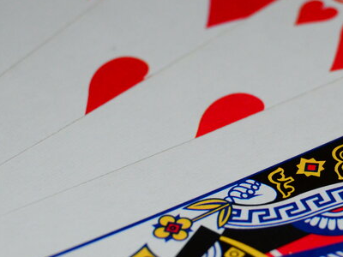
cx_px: 258
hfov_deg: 10.7
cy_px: 114
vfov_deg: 8.1
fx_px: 1823
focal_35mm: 184
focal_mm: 50
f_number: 5.6
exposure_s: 1/250
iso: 1250
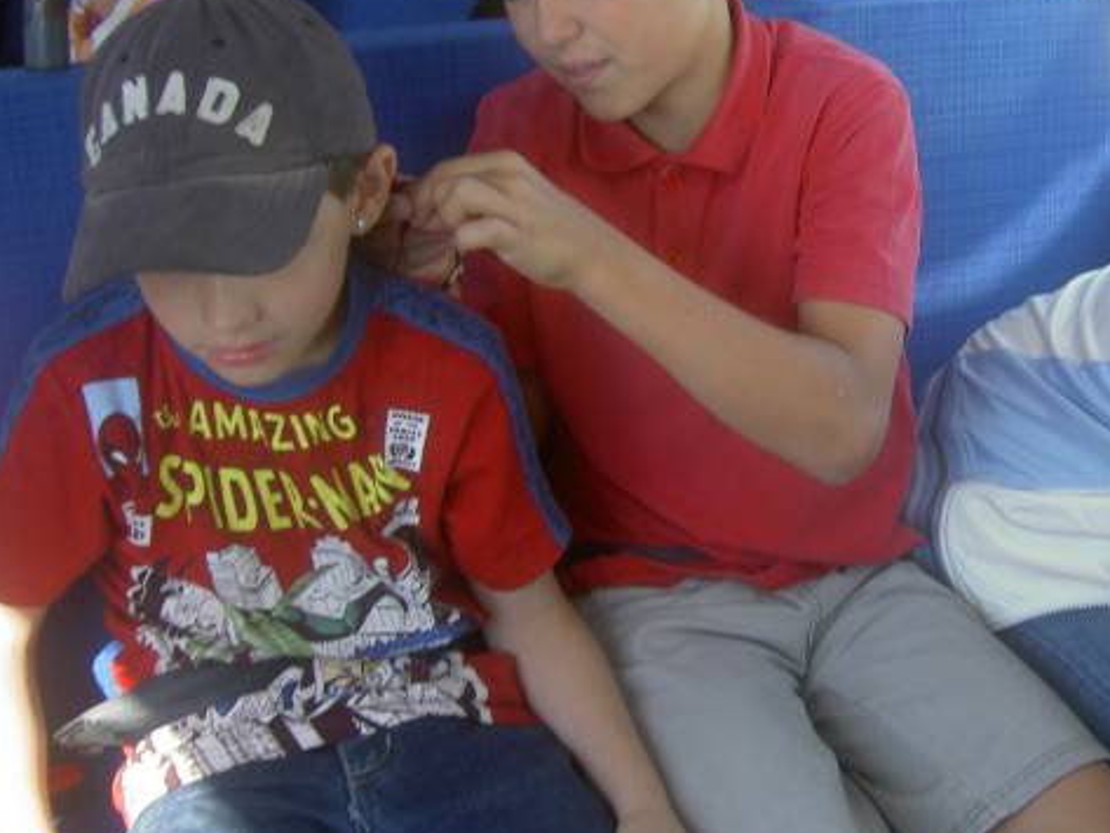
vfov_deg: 22.3
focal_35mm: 66
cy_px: 368
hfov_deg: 28.6
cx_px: 929
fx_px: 2117
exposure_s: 1/160
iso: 100
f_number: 2.8
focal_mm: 8
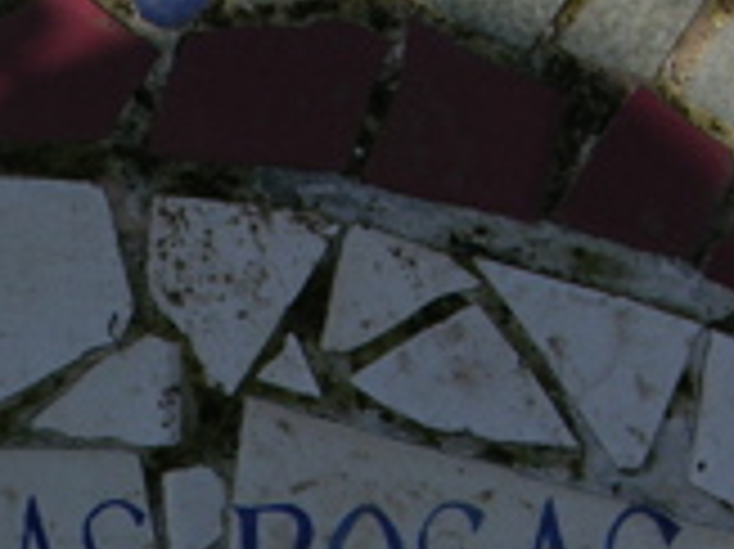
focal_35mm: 290
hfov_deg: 6.8
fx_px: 6145
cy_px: 1062
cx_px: -180
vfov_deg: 5.0
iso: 50
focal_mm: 18.8
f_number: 6
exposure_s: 1/277
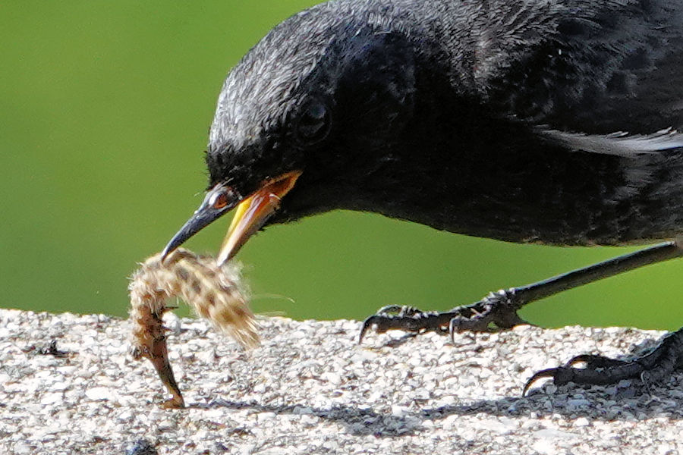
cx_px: 342
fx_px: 11382
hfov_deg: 3.4
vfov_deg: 2.3
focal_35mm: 600
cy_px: 228
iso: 400
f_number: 4
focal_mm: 220
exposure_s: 1/800
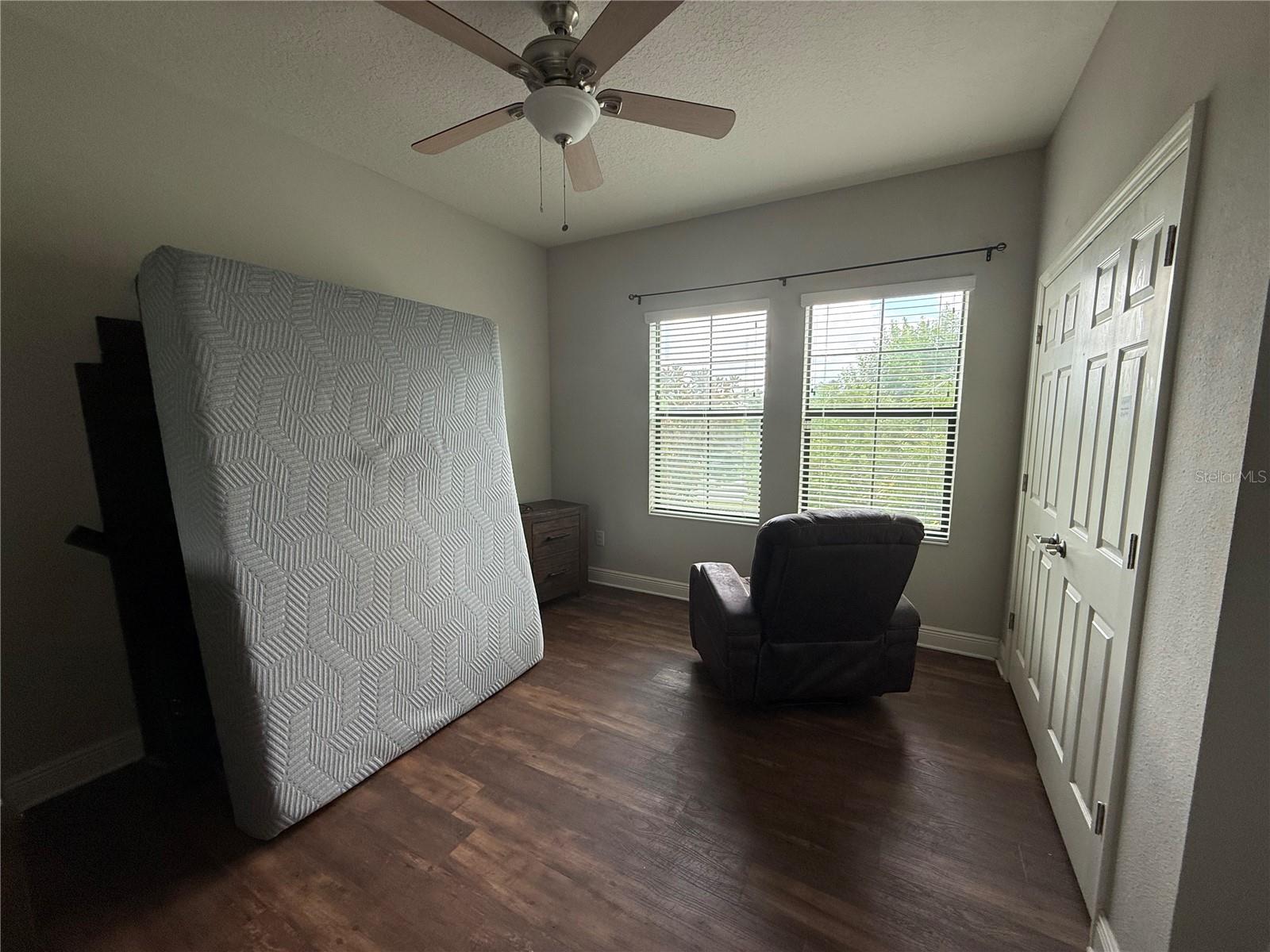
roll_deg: -0.2
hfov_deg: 102.1
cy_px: 476
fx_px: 514
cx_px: 635
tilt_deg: -7.0
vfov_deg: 85.7
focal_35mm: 14
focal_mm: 2.22
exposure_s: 1/99
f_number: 2.2
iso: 100
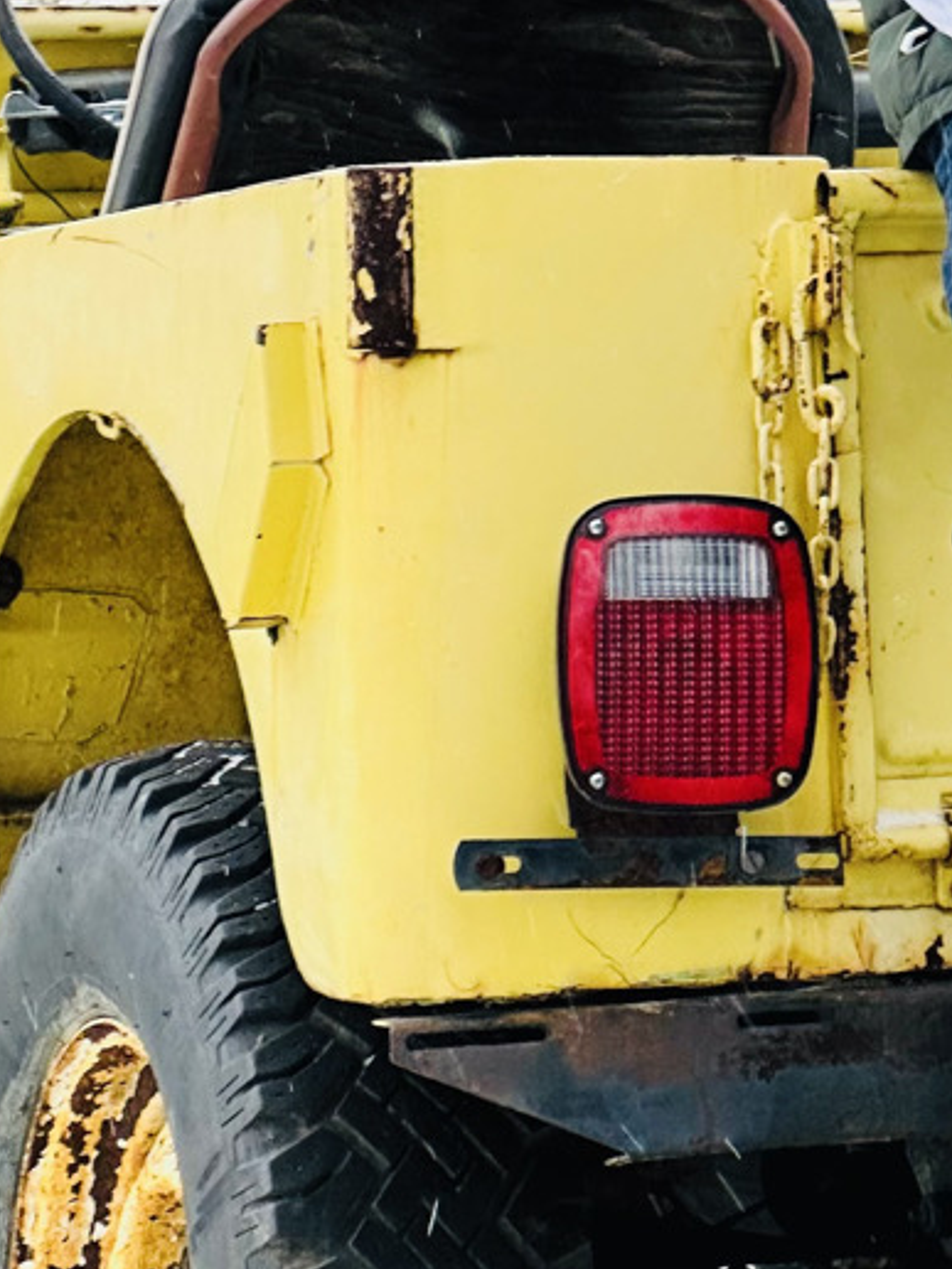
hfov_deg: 6.9
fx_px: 7884
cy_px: -342
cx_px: 1119
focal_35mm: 215
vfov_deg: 9.1
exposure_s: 1/107
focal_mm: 9
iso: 32
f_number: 2.8
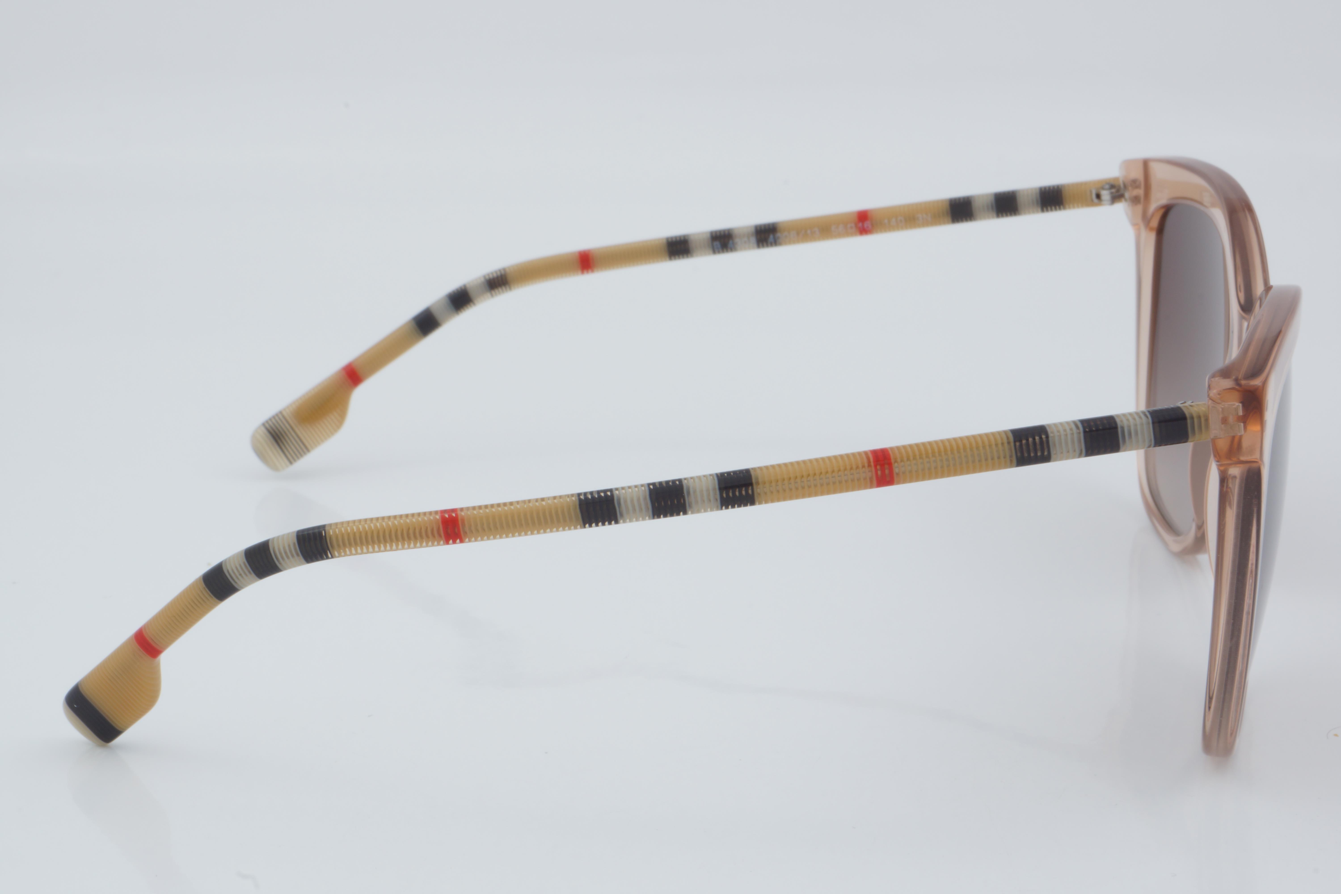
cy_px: 447
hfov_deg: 27.0
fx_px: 2794
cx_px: 670
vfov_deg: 18.2
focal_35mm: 75
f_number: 32
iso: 100
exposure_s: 1/4
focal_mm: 50
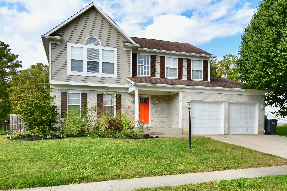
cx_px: 160
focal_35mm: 19
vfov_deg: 64.1
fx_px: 151
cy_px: 80
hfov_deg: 86.5
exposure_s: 1/400
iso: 640
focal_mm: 14
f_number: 10
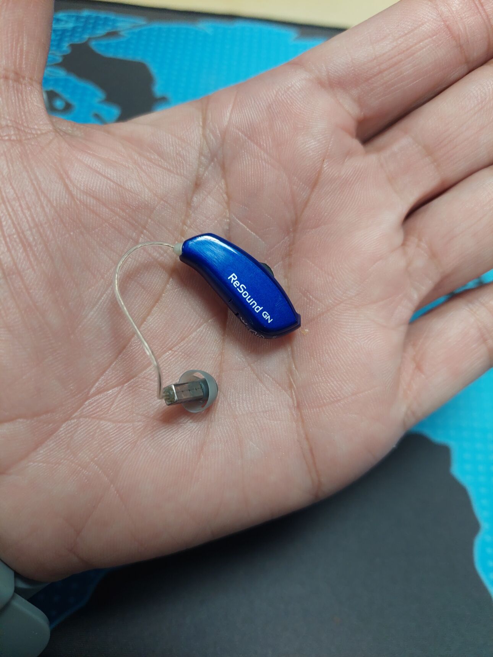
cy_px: 328
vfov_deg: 71.6
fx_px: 456
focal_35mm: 24
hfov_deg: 56.8
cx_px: 246
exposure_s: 1/50
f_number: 1.8
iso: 200
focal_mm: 5.23
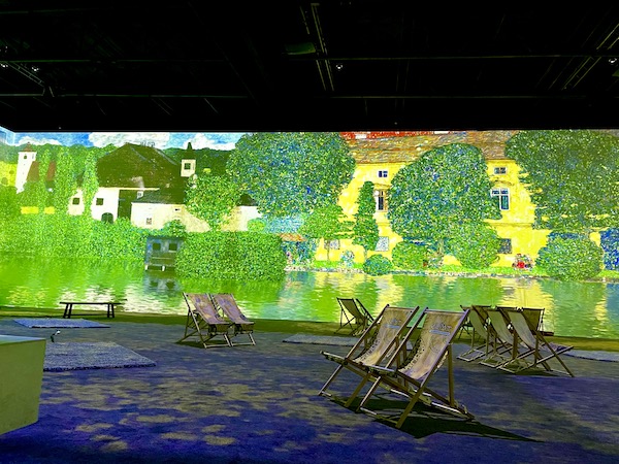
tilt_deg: +6.6
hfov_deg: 67.3
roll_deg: -0.2
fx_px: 465
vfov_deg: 53.1
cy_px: 232
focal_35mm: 26
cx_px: 310
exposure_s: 1/40
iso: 500
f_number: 1.6
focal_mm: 5.1
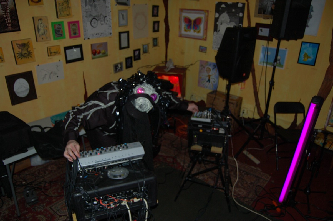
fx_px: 250
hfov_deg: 67.4
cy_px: 110
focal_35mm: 27
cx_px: 166
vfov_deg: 47.9
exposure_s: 1/60
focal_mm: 18
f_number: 3.5
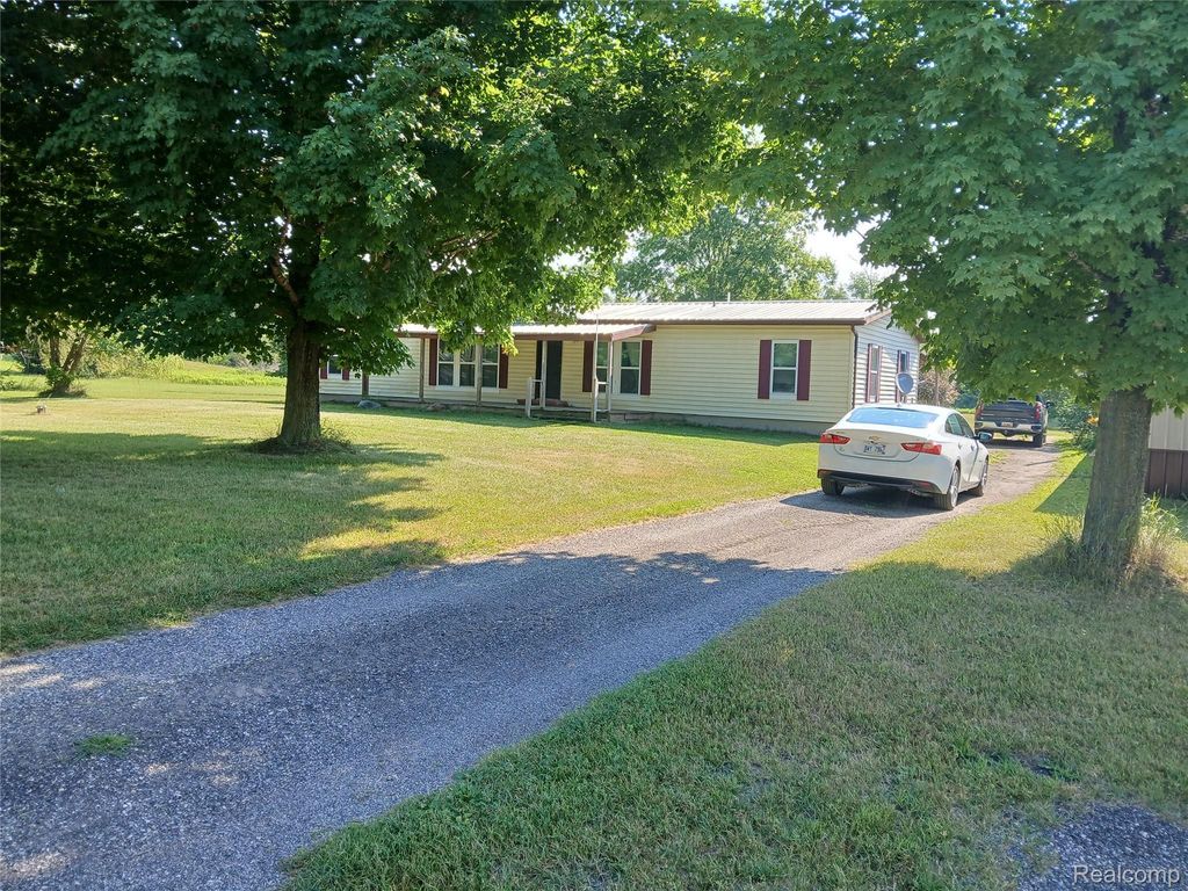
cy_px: 446
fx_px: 892
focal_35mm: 26
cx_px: 594
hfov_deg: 67.3
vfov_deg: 53.1
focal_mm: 3.98
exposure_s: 1/120
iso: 25
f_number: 1.8
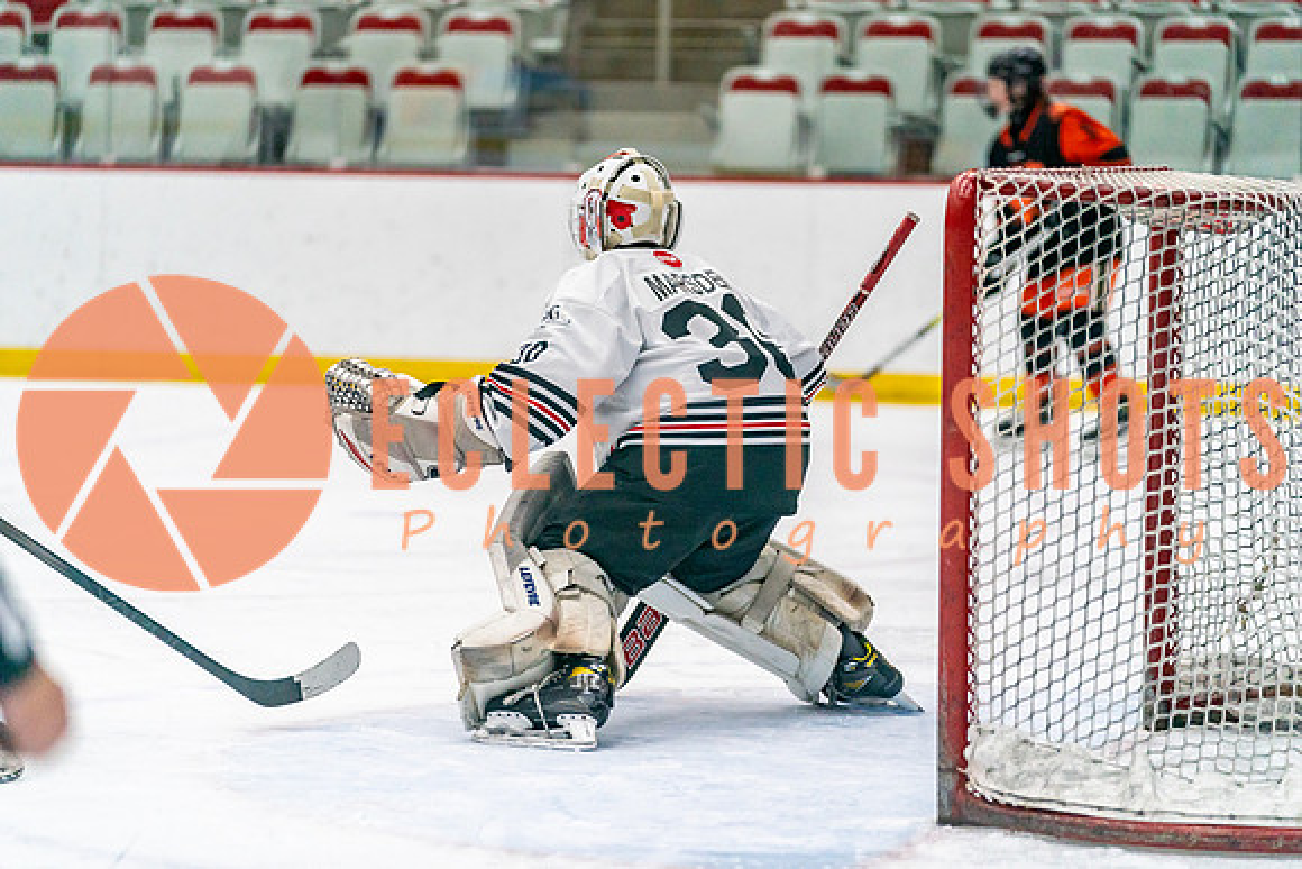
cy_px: 434
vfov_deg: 8.8
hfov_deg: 13.2
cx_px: 651
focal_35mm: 156
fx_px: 5643
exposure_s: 1/1250
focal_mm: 156
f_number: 2.8
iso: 3200
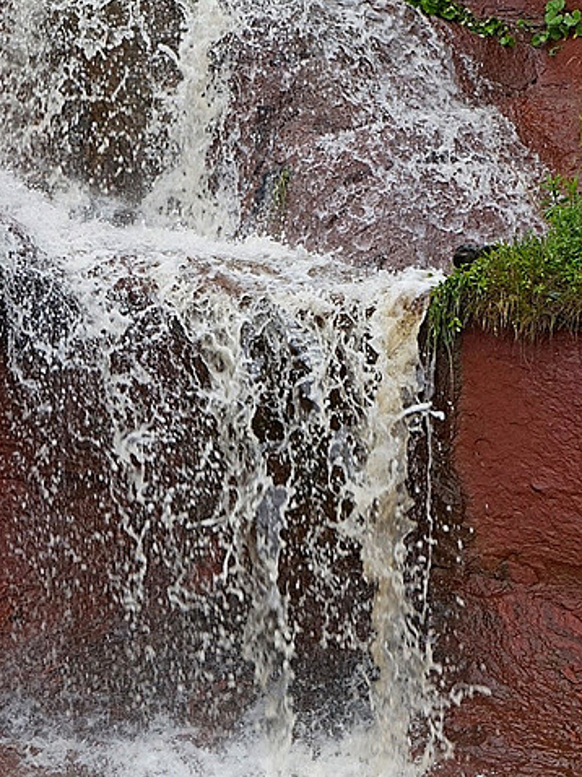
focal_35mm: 145
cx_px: 343
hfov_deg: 10.2
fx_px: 3253
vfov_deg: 13.6
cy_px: 481
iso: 800
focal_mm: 50
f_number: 14
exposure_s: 1/250
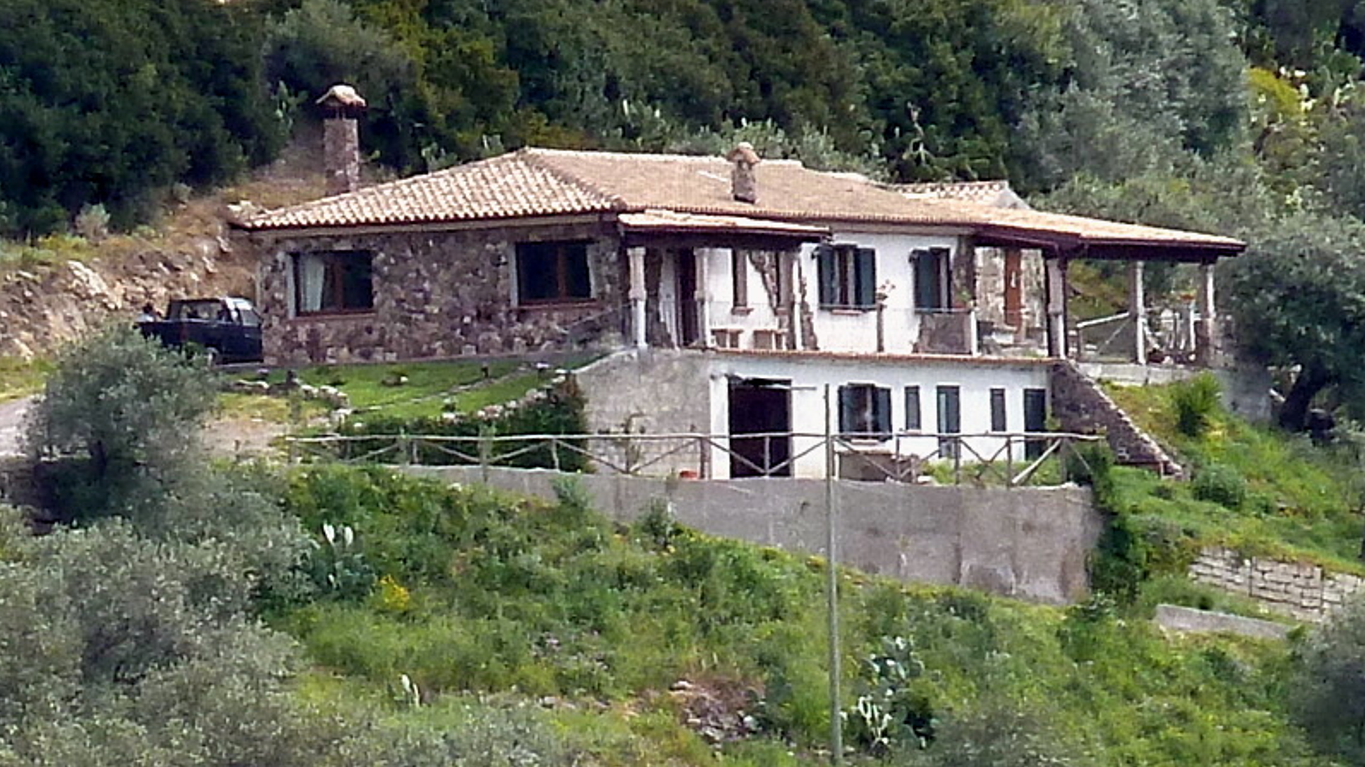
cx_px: 682
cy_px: 324
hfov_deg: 3.2
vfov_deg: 1.8
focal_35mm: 683
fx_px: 24717
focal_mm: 49.2
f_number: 4.9
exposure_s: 1/160
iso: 80
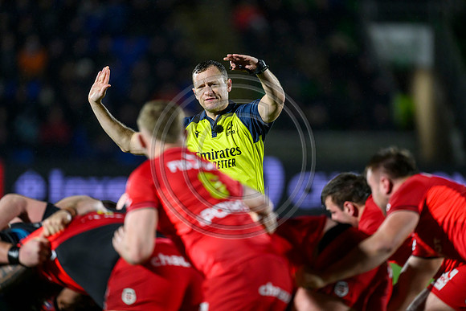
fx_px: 5179
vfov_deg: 3.4
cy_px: 156
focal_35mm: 400
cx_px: 233
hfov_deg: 5.2
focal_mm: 400
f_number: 3.2
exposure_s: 1/1600
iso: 4000
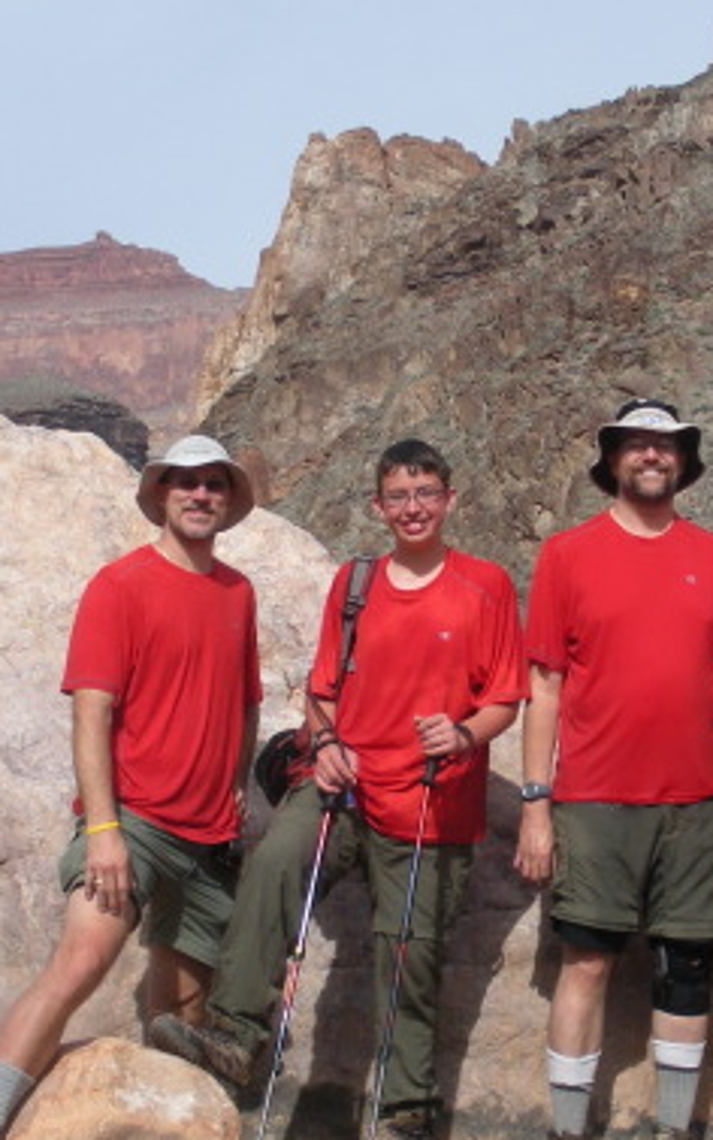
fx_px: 2515
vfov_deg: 25.5
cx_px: 698
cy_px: 484
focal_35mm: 81
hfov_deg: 15.9
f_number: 3.5
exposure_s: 1/896
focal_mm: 6.3
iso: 64
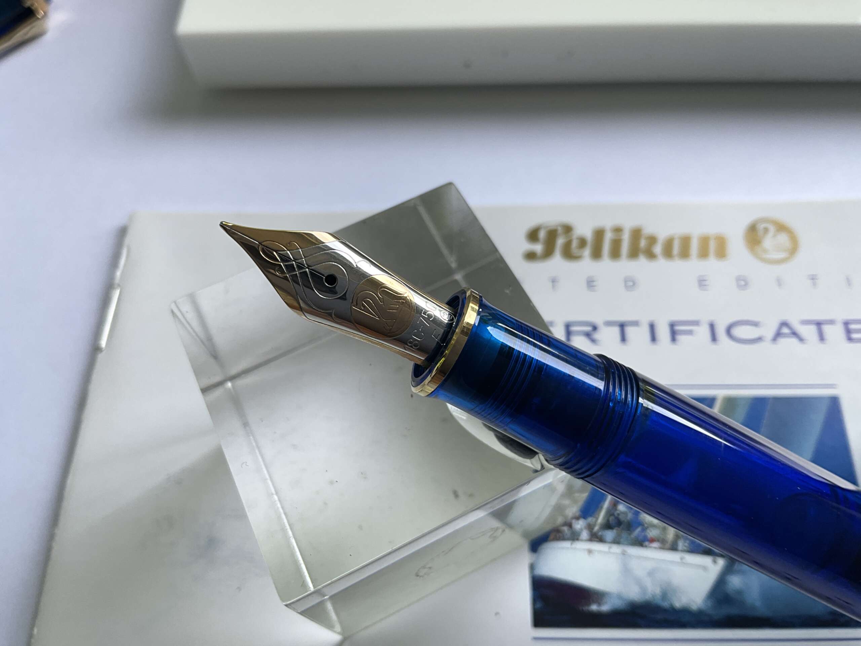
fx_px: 721
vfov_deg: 48.2
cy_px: 323
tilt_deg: -63.5
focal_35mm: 29
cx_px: 430
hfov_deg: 61.7
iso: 20
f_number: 1.8
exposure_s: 1/122
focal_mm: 3
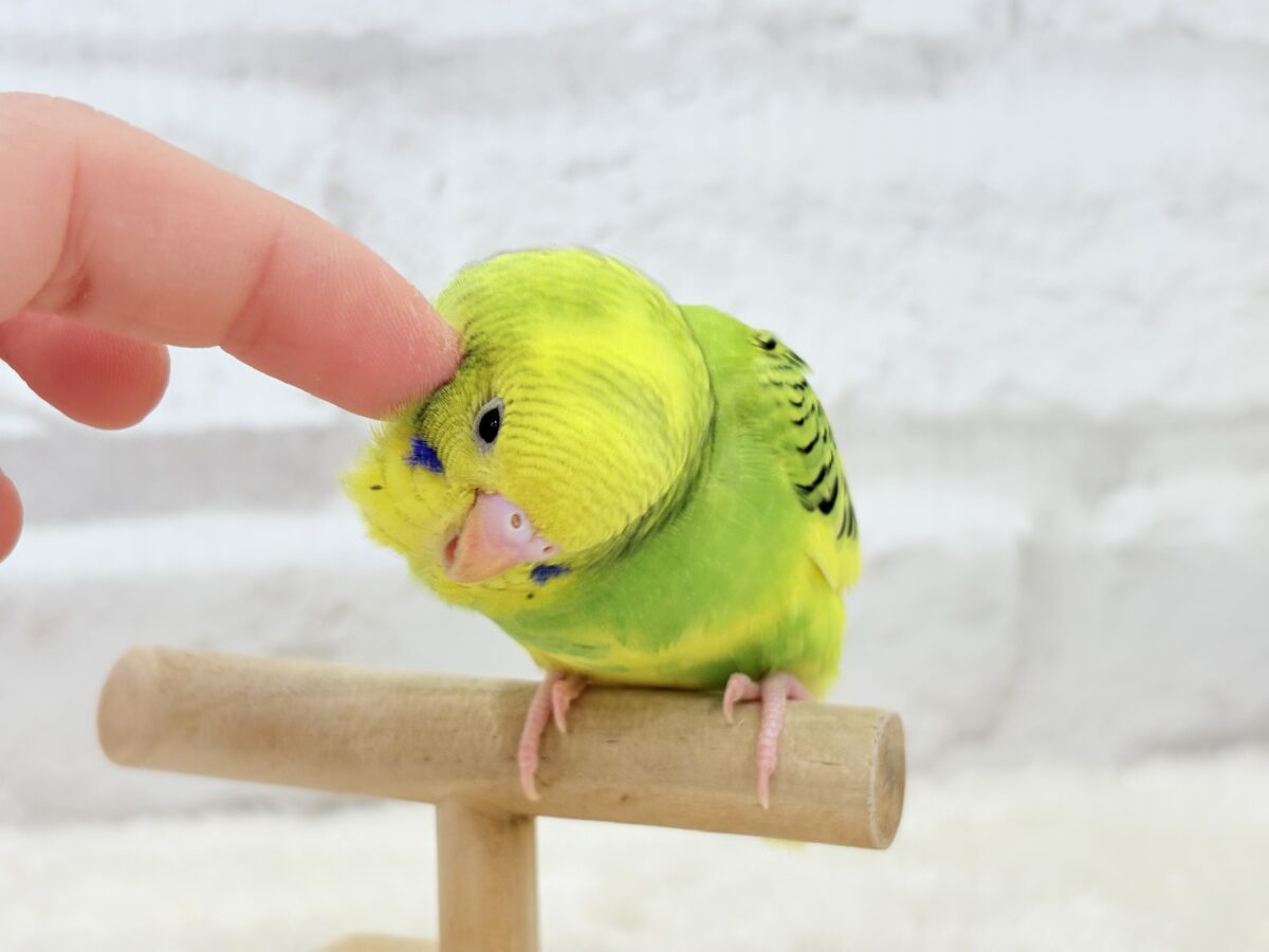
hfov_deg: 36.8
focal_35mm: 52
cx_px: 634
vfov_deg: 28.0
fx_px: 1906
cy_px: 476
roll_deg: +0.3
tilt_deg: -7.4
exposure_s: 1/100
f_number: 1.6
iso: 64
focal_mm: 5.96
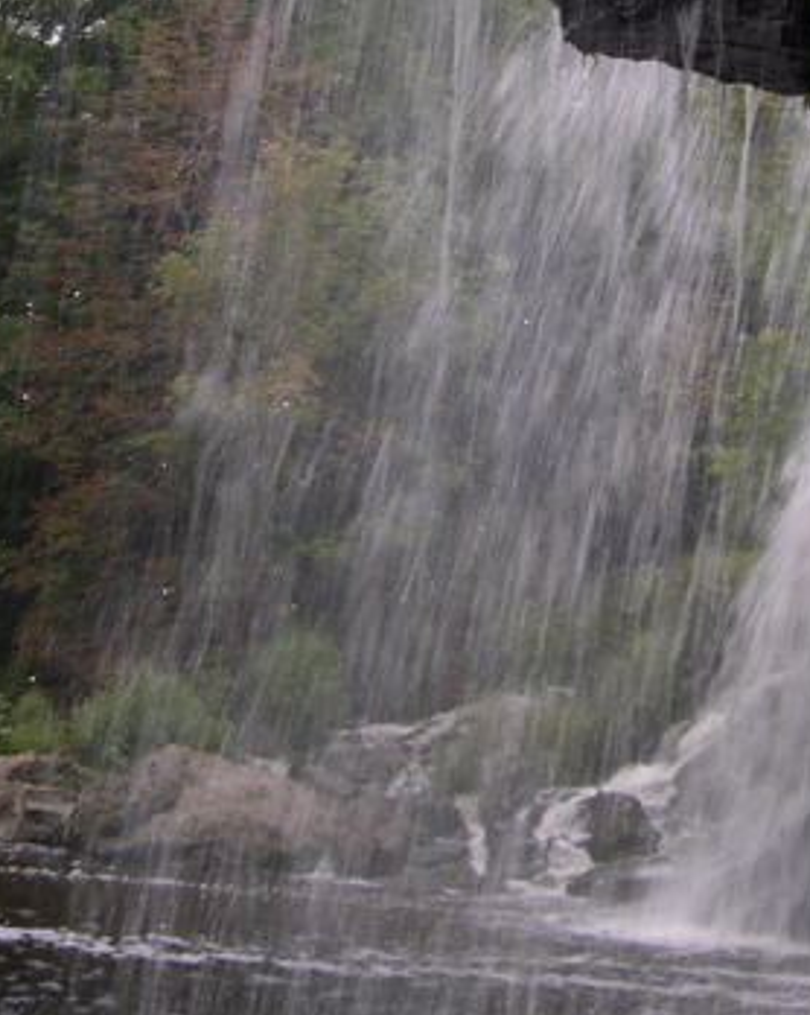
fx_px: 2129
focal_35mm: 71
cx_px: 647
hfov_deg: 21.3
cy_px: 128
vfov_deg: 26.0
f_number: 2.8
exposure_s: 1/30
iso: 100
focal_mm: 8
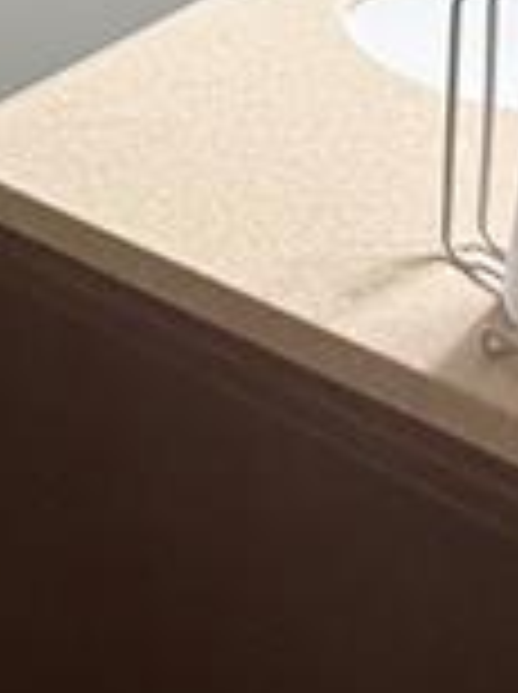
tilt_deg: -10.9
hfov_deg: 18.3
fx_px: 1401
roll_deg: +1.9
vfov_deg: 23.9
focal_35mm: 70
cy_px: -248
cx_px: -293
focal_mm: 2.22
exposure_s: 1/60
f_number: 2.2
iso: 400
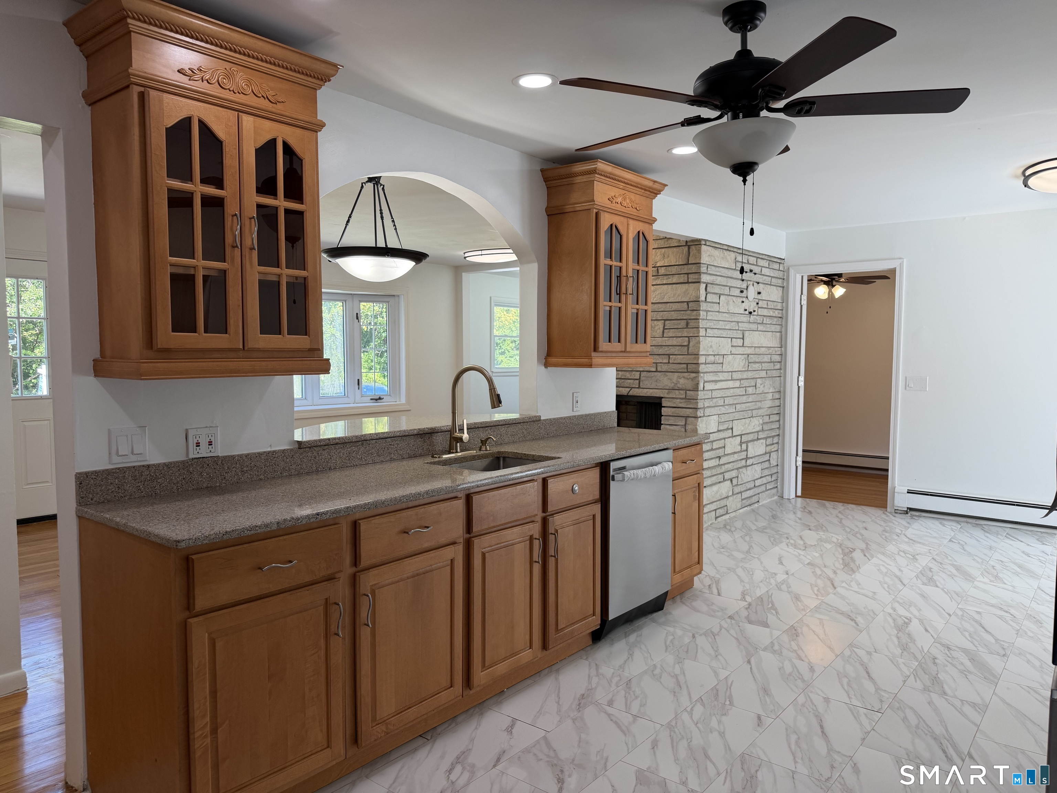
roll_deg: +0.1
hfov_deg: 71.6
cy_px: 396
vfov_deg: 56.8
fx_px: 733
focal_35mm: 24
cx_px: 528
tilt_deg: -4.2
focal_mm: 6.76
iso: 80
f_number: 1.78
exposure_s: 1/178
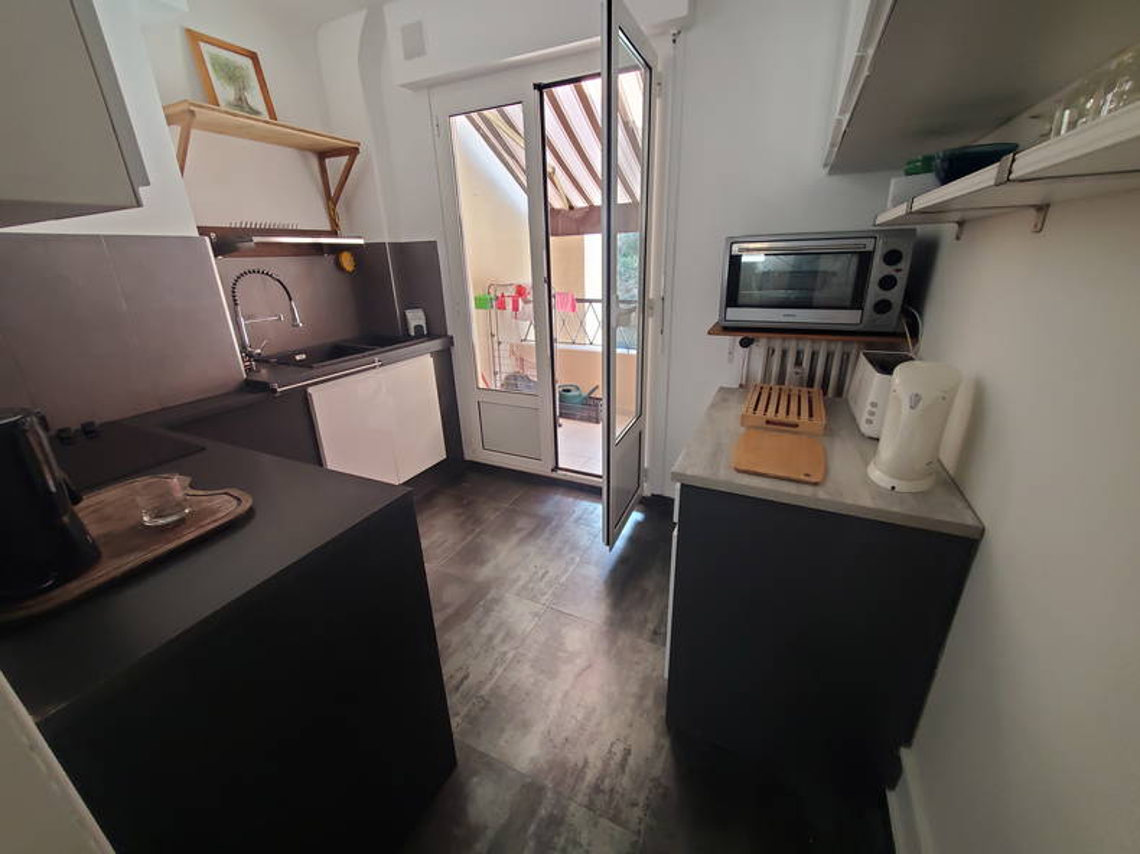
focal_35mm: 13
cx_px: 570
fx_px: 428
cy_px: 427
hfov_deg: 106.2
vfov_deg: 89.9
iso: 200
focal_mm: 1.8
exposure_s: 1/37
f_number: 2.2
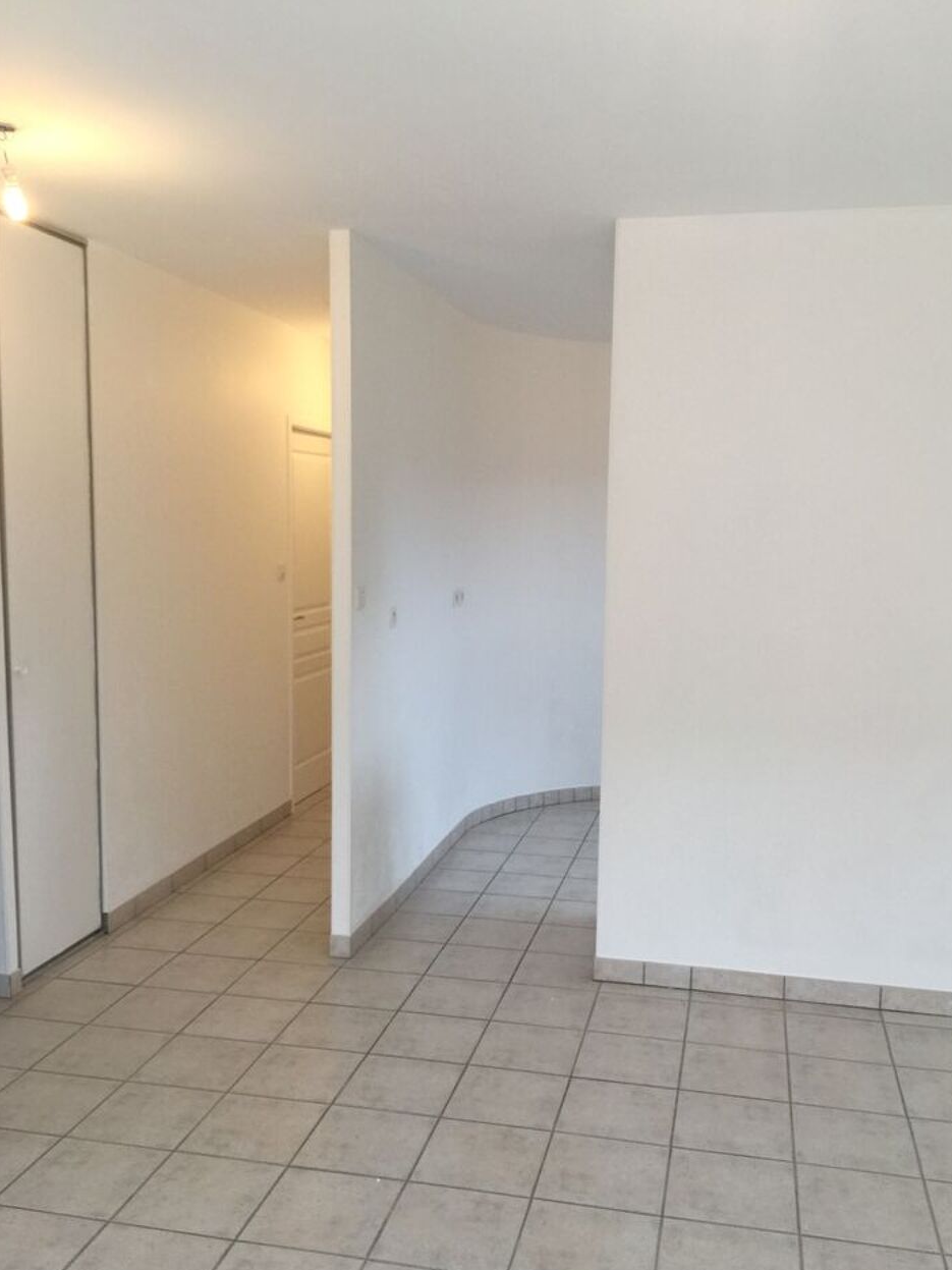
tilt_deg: -6.8
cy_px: 677
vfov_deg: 58.3
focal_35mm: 31
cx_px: 483
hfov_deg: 45.4
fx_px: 1137
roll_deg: -1.4
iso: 50
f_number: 2.2
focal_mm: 4.15
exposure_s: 1/33
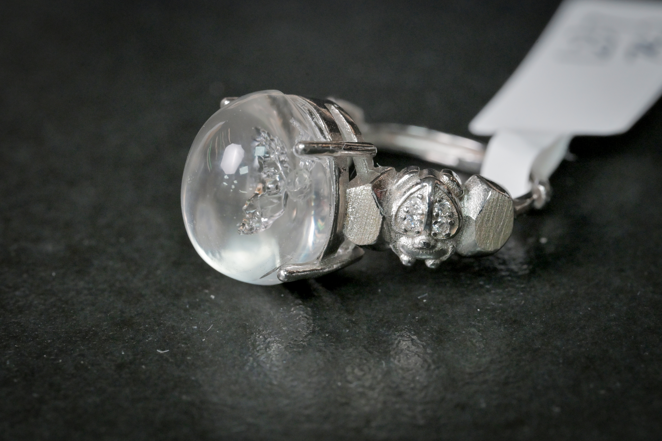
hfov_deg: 19.5
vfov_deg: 13.0
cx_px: 331
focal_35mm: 105
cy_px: 220
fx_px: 1931
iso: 4500
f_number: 16
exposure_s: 1/125
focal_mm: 105
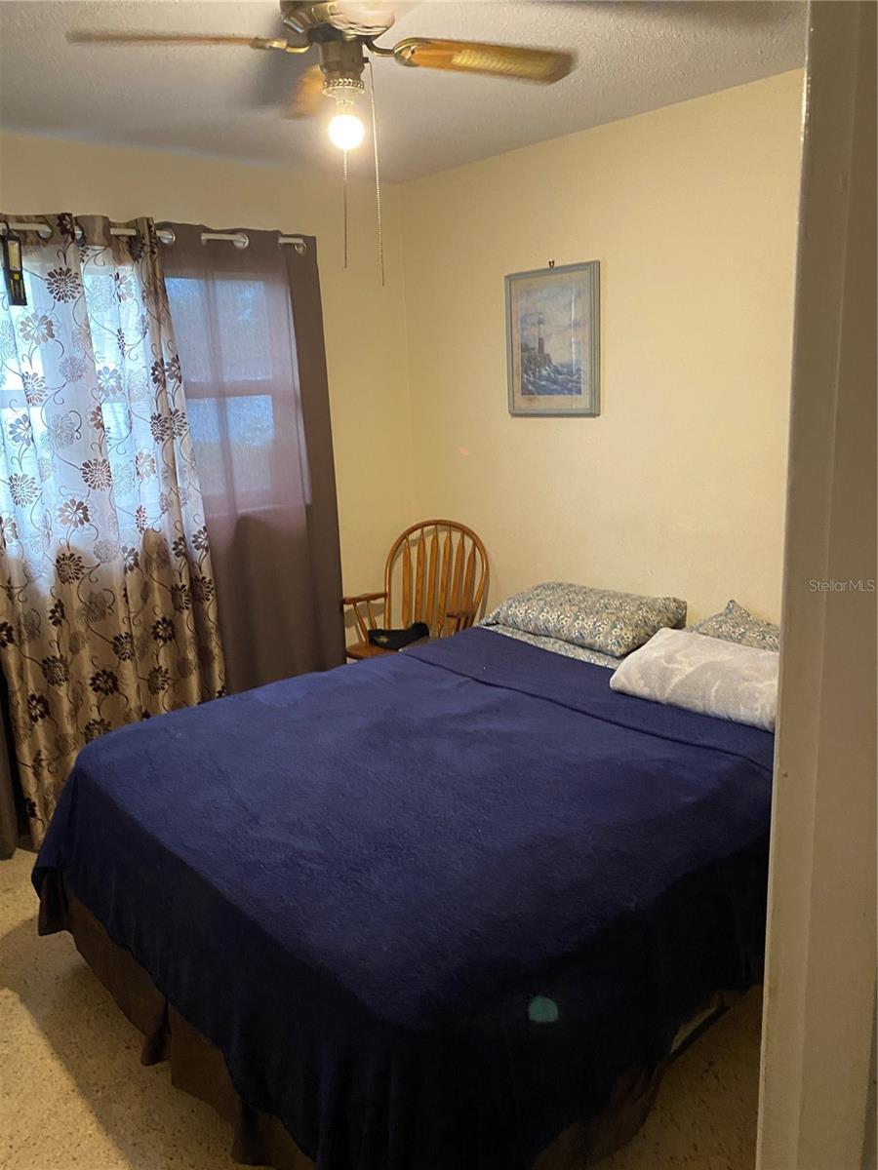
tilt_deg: -12.6
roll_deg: +2.3
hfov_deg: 53.1
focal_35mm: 26
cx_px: 439
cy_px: 585
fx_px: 879
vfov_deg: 67.3
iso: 500
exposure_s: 1/40
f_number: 1.8
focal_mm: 4.25
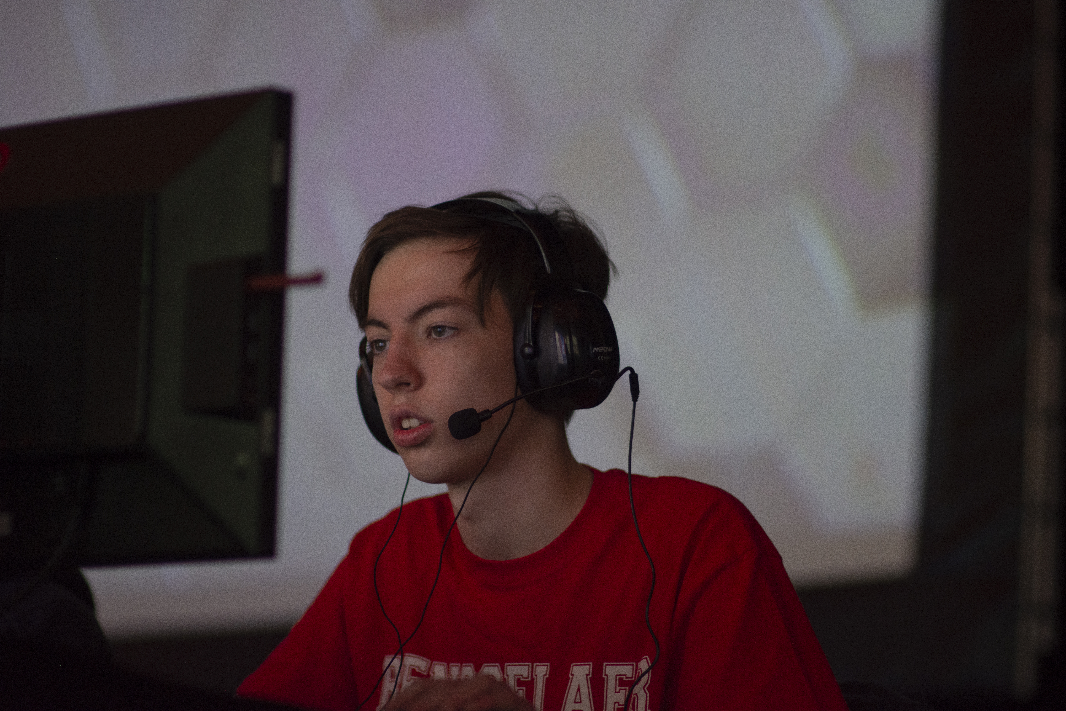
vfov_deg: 10.8
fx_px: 3775
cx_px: 533
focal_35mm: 128
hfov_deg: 16.1
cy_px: 356
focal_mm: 85
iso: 500
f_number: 1.6
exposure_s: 1/250
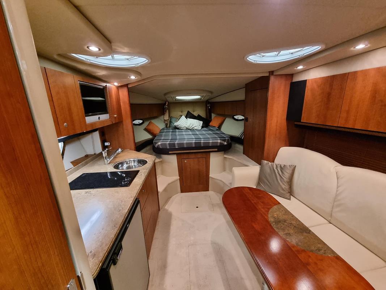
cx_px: 193
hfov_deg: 106.2
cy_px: 145
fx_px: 145
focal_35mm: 13
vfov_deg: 89.9
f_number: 2.2
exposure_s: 1/33
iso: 640
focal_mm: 2.2
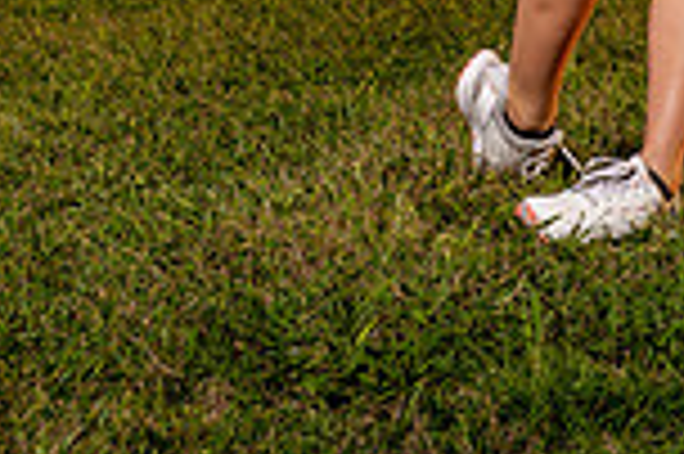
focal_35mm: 196
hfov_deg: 10.5
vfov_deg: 6.7
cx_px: 580
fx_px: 3720
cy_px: -517
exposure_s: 1/250
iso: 100
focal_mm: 66
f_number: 8
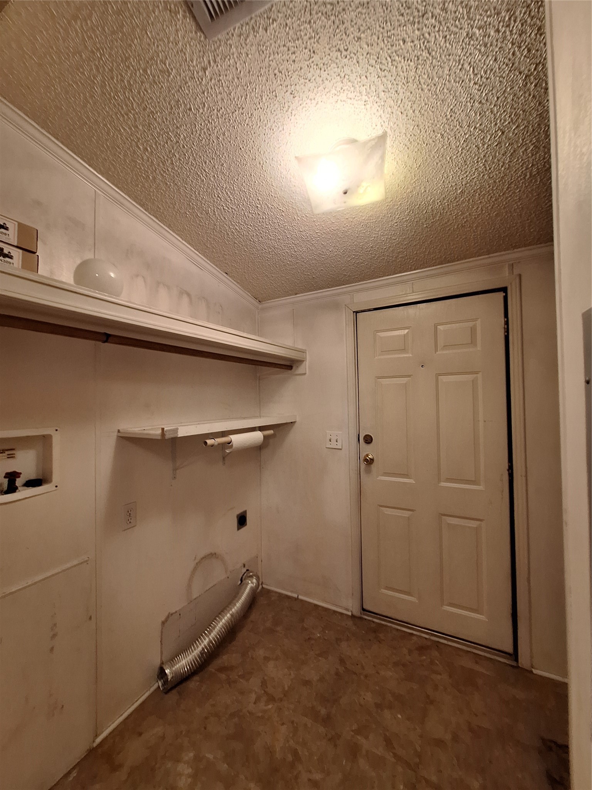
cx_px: 296
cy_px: 395
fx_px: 296
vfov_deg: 106.2
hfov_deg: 89.9
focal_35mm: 13
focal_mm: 1.74
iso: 100
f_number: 2.2
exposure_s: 1/40
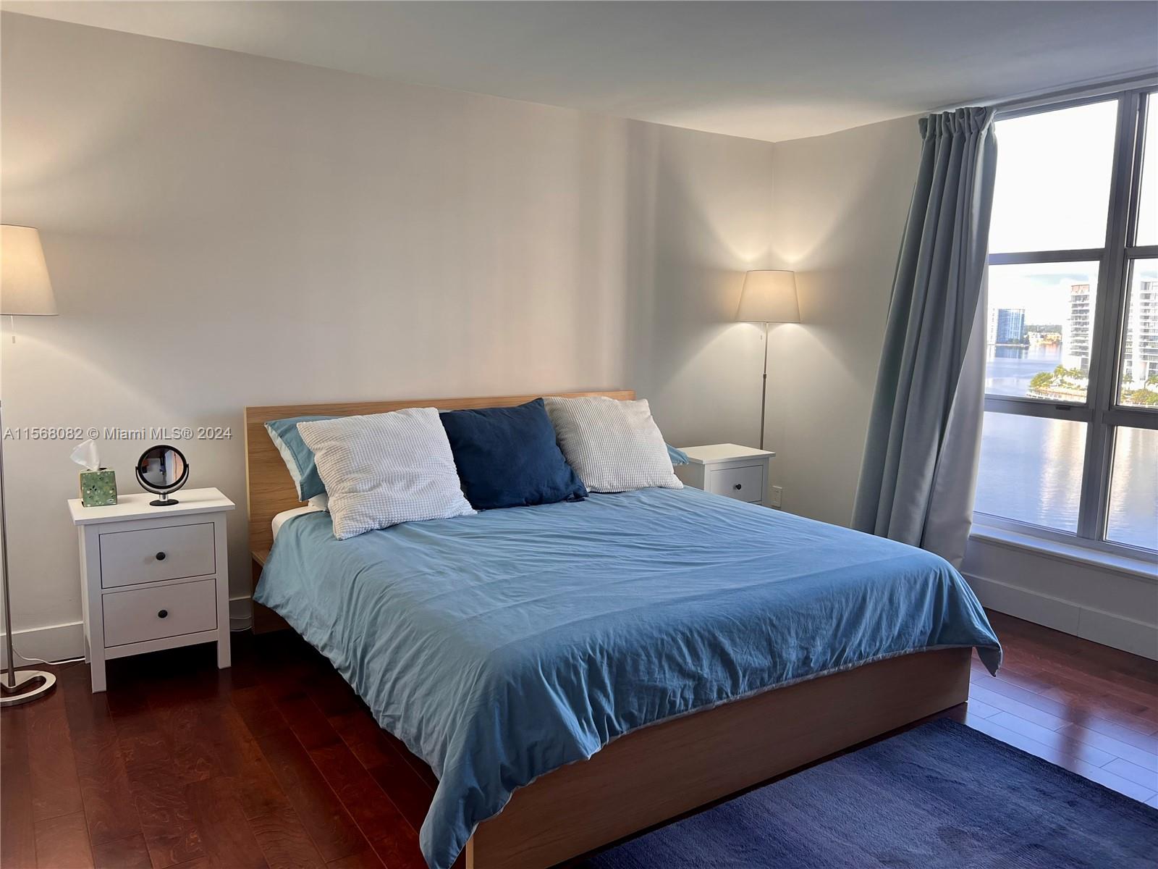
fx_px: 870
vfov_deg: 53.1
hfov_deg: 67.3
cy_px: 434
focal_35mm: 26
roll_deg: -0.5
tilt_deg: -8.2
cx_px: 579
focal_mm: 5.7
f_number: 1.5
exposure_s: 1/120
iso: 64
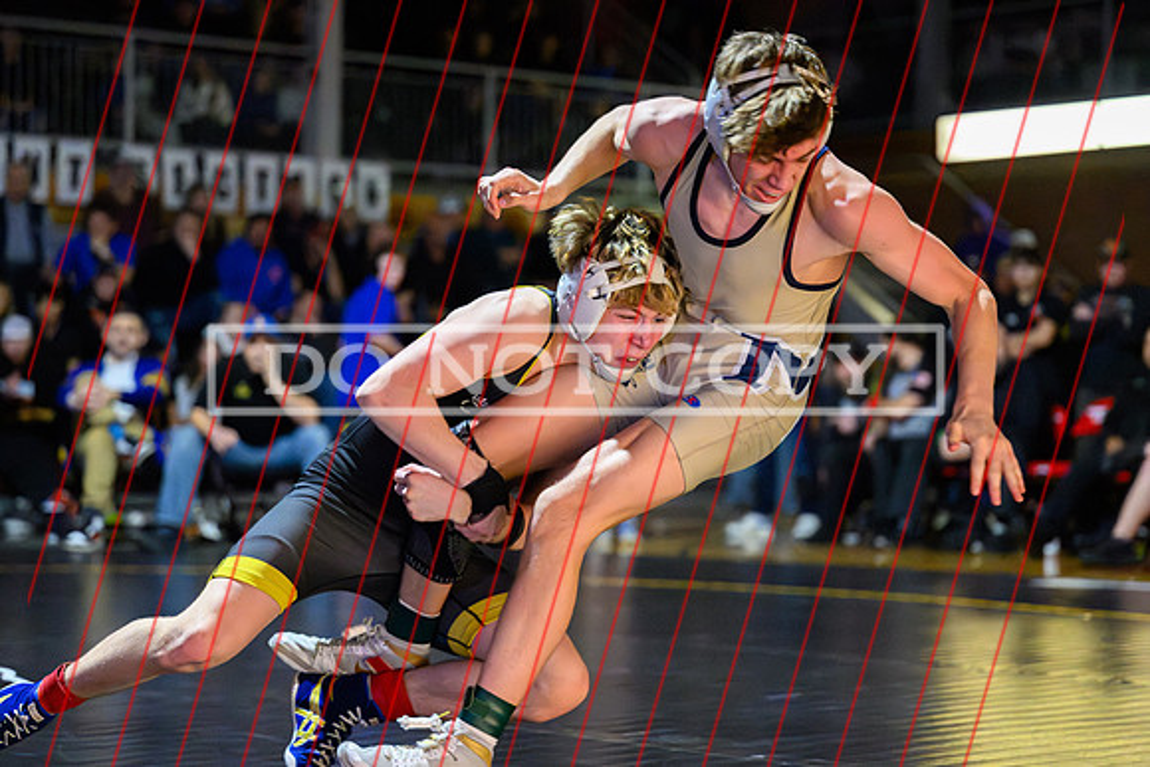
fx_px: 2918
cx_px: 582
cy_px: 370
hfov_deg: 22.3
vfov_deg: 15.0
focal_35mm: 91
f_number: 2.8
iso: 20000
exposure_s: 1/640
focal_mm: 85
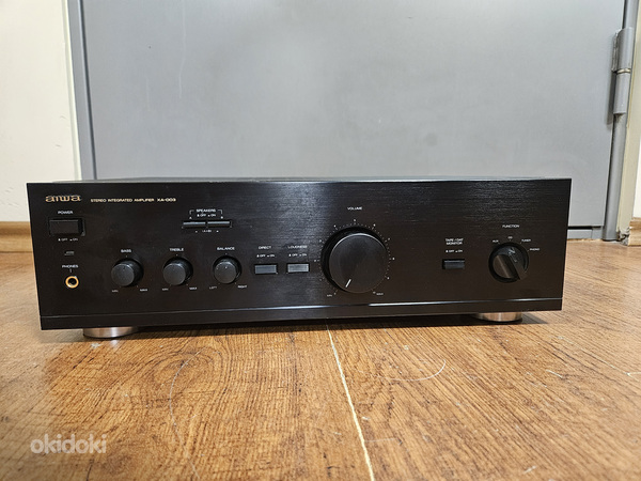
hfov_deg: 73.9
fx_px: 426
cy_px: 240
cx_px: 320
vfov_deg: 58.9
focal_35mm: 23
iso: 640
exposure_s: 1/33.3
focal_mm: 5.4
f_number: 1.8
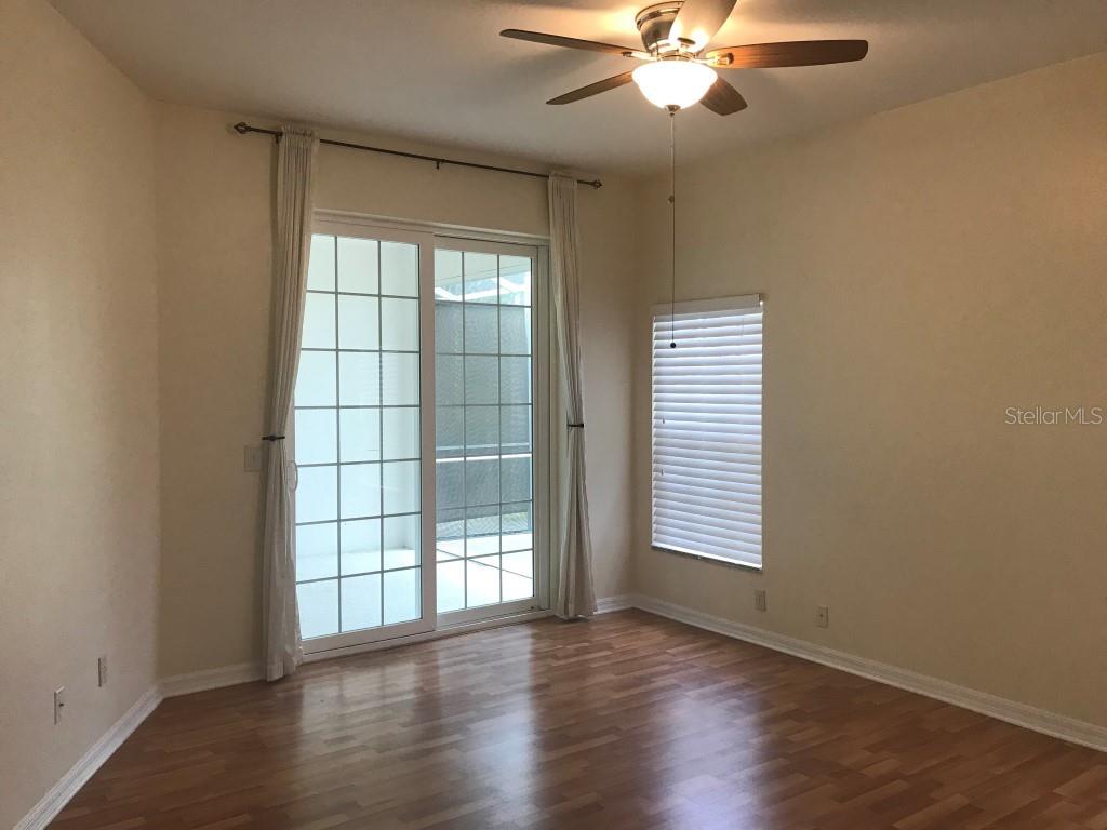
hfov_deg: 63.4
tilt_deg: -1.3
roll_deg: +0.3
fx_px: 895
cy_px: 415
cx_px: 554
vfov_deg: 49.7
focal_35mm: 28
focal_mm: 3.99
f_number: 1.8
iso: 25
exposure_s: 1/30
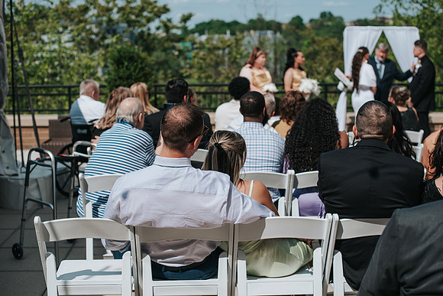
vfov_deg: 27.0
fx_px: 615
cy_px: 148
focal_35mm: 50
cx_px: 222
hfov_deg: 39.6
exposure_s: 1/2000
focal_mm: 50
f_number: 3.2
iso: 100
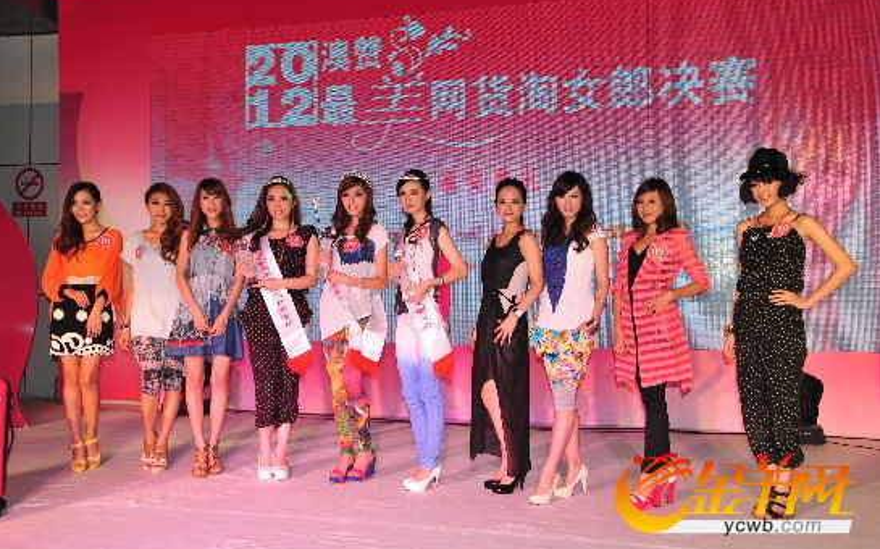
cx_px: 440
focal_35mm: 39
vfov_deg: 32.7
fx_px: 935
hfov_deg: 50.4
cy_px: 274
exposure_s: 1/100
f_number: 8
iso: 400
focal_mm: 38
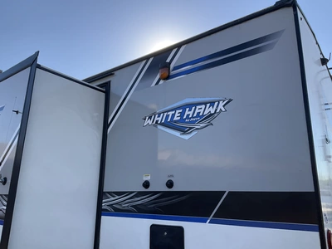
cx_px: 166
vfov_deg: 48.2
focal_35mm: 29
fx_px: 278
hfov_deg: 61.7
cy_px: 124
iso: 25
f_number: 1.8
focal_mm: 3
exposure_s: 1/829
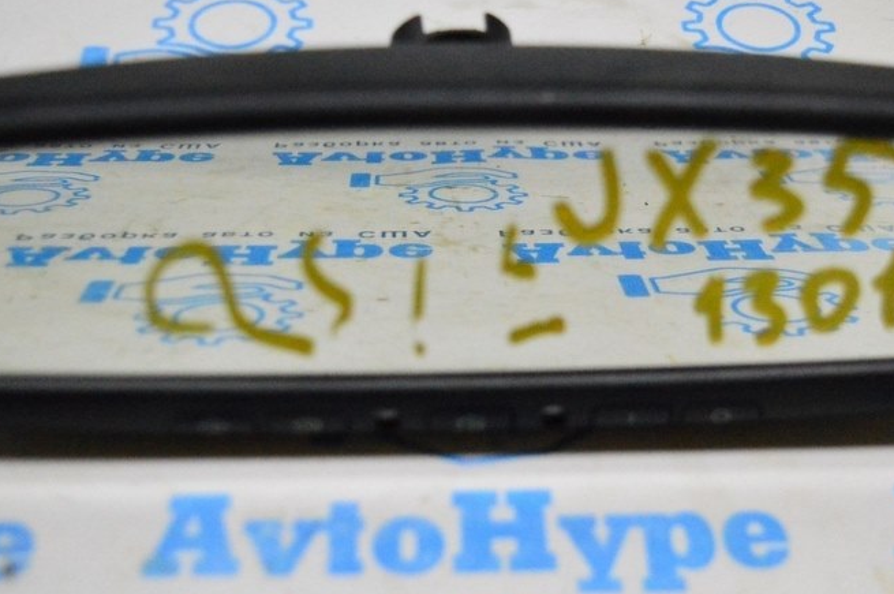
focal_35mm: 61
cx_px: 495
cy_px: 339
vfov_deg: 22.2
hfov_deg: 32.9
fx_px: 1513
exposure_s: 1/1000
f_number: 4
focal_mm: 26
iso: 6400
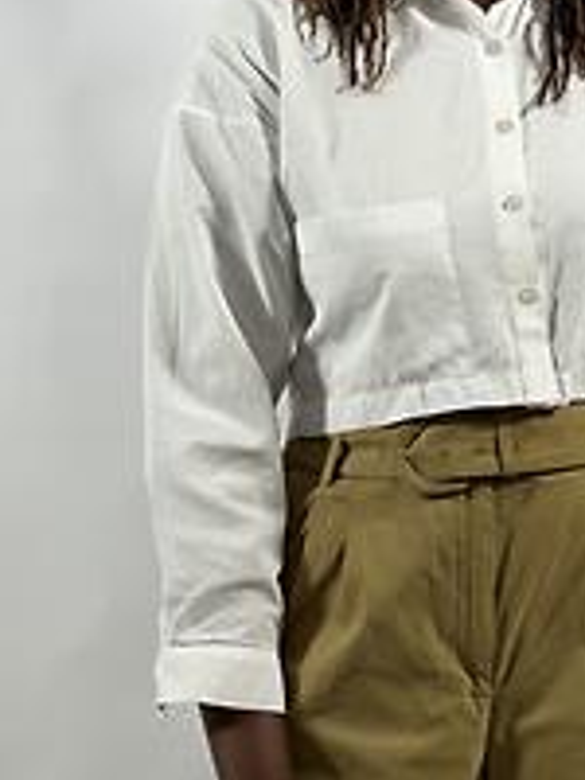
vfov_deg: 13.6
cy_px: 737
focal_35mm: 144
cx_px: 495
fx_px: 3245
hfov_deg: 10.3
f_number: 1.78
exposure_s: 1/100
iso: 64
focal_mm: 6.76
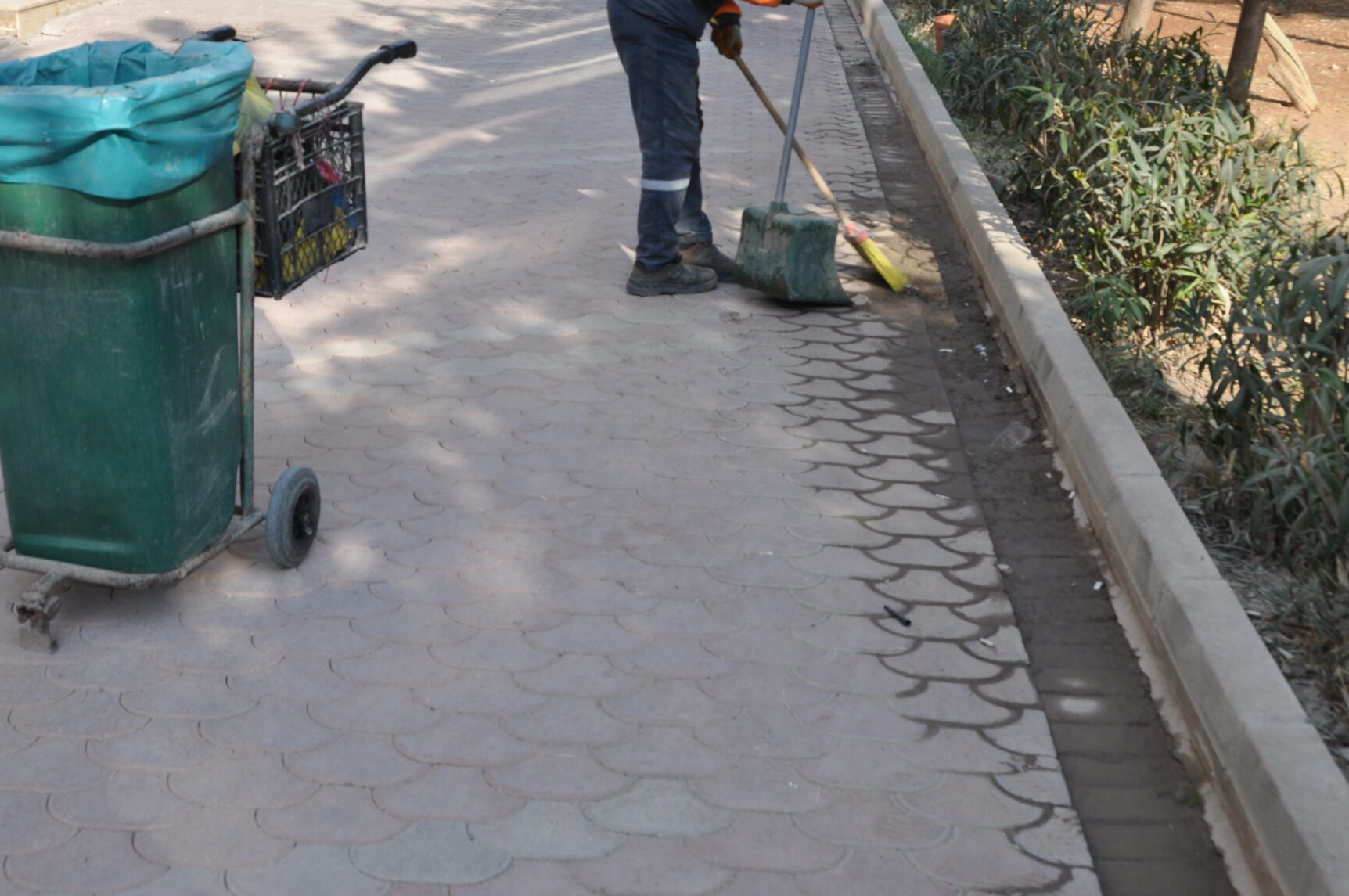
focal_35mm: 49
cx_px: 606
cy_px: 232
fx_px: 1834
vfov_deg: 27.1
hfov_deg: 40.3
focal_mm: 22
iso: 200
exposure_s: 1/200
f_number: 7.1
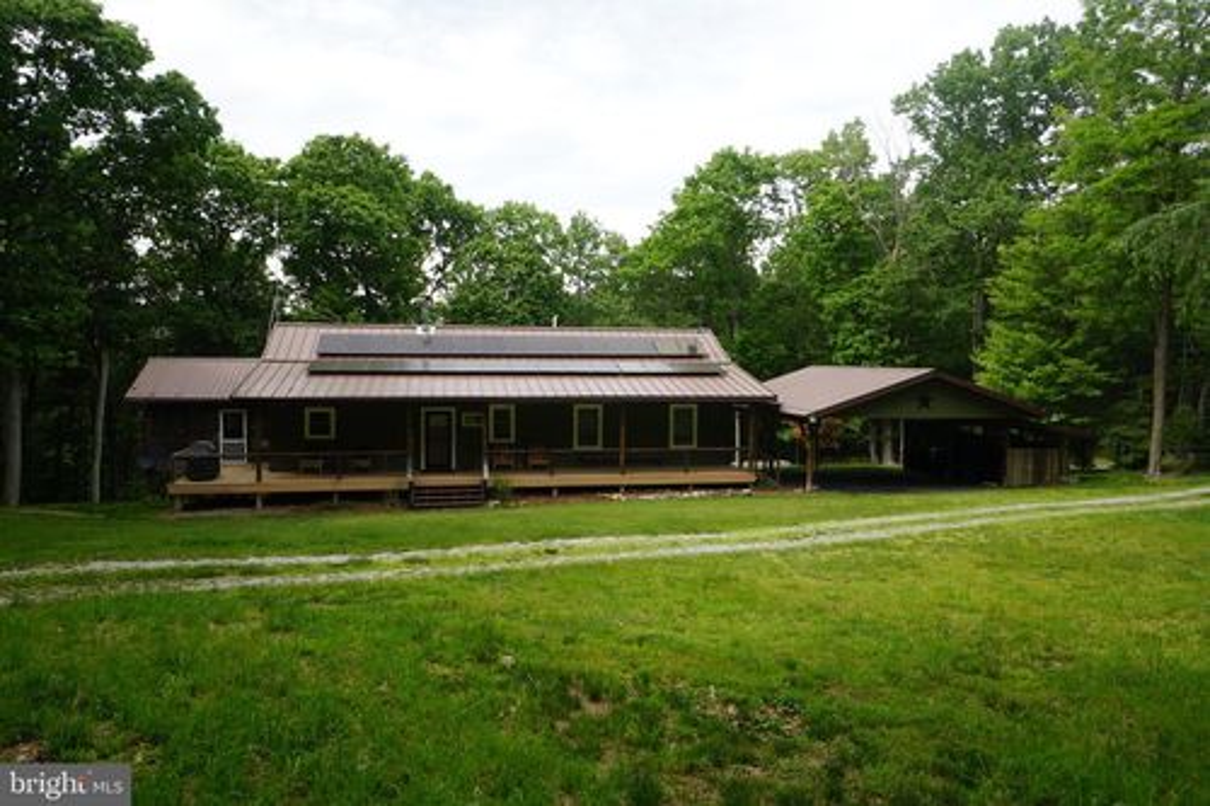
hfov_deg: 70.5
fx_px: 857
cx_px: 605
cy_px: 403
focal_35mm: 26
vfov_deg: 50.4
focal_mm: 17
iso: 100
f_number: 8
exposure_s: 1/80
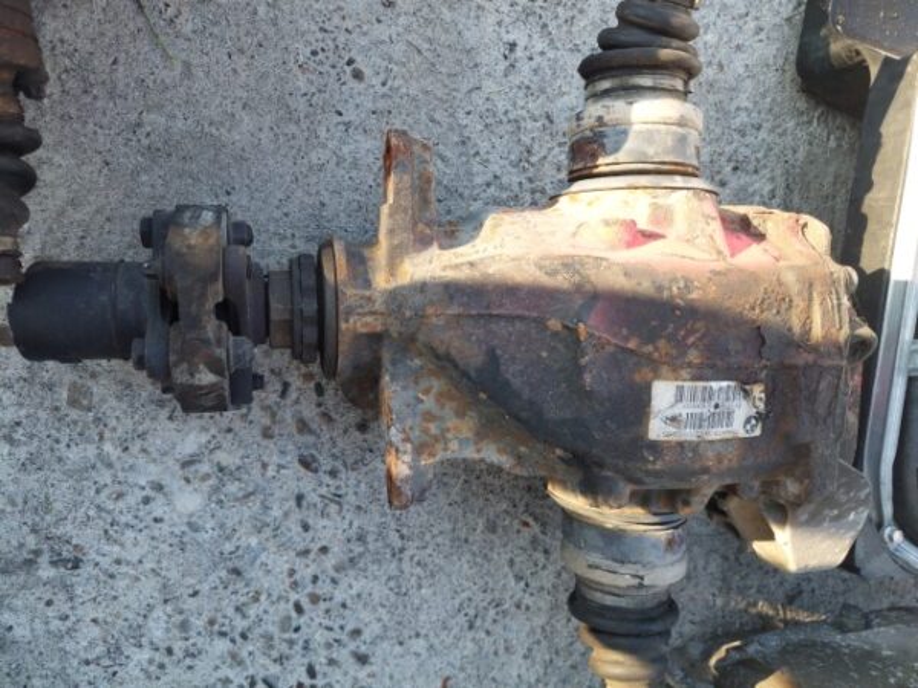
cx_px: 459
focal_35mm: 25
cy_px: 344
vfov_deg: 54.9
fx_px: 663
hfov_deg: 69.4
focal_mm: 5.23
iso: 40
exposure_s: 1/116
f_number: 1.8
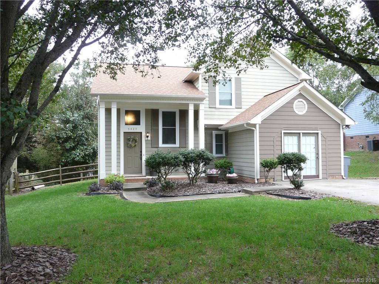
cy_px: 142
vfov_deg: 49.7
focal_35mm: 28
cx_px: 190
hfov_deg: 63.4
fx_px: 307
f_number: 2.8
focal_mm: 4.6
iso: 100
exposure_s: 1/40
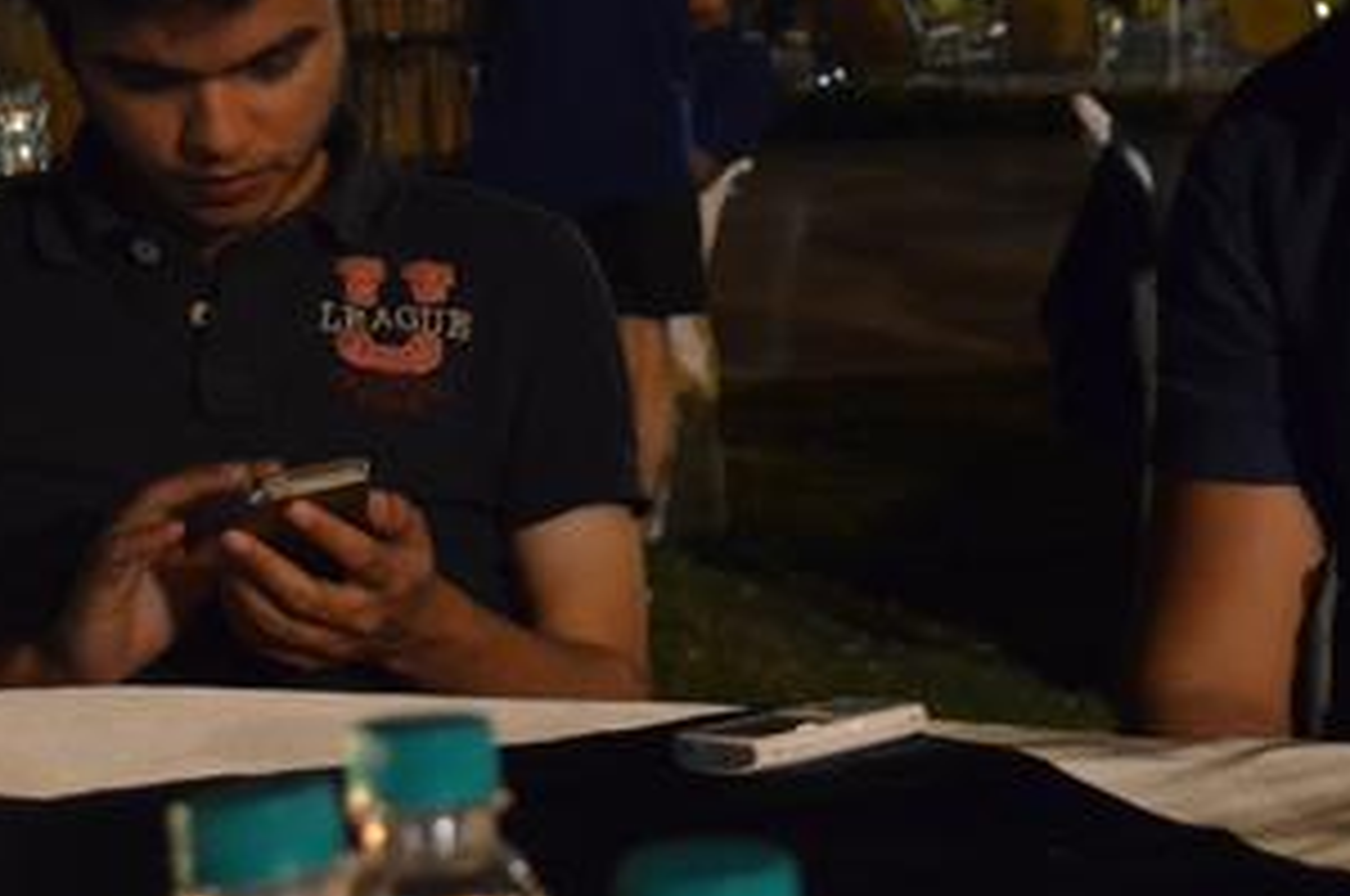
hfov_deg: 23.4
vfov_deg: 15.6
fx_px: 3257
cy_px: 277
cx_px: 814
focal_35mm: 87
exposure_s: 1/25
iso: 3200
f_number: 4.5
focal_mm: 29
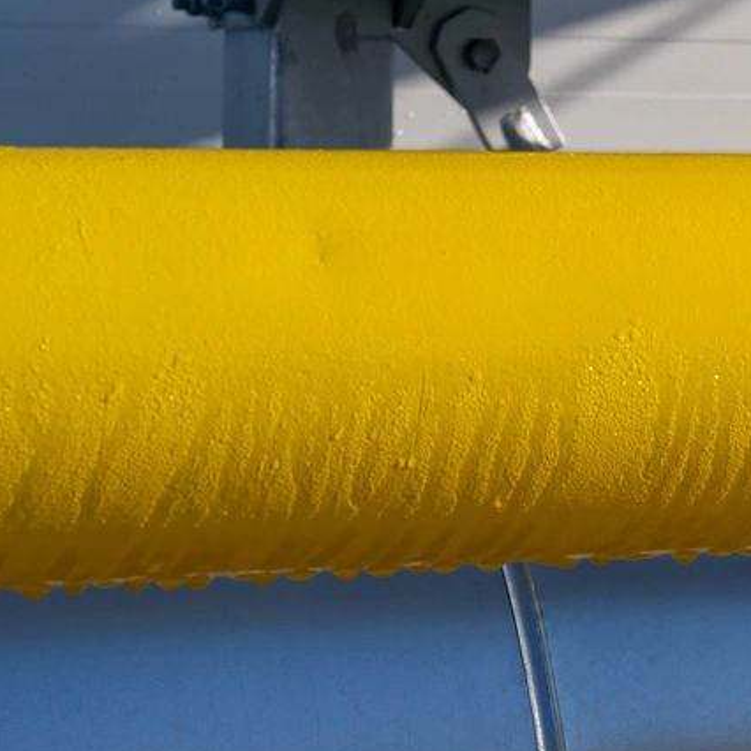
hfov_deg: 8.6
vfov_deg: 9.2
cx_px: 1808
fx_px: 4565
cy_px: -293
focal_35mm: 186
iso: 100
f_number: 8
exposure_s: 1/320
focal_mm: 44
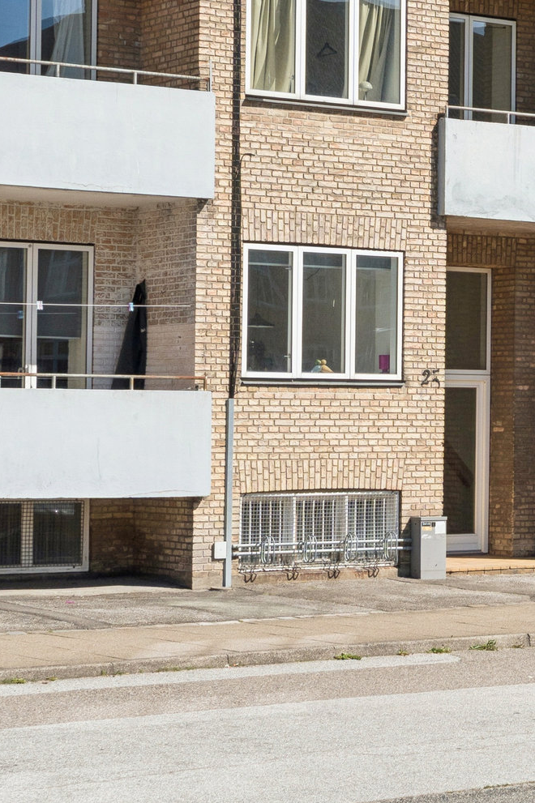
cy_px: 113
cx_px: 749
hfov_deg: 12.4
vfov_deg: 19.0
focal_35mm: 106
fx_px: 2364
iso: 400
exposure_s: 1/800
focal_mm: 35
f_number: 10
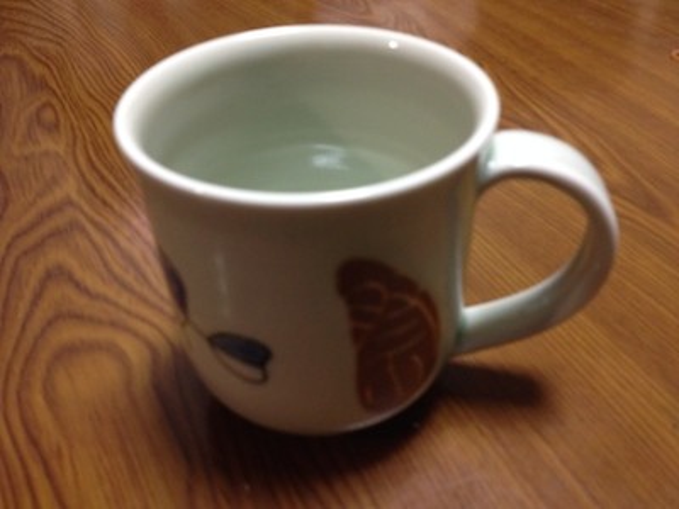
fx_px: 687
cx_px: 340
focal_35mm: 35
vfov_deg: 40.7
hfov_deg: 52.6
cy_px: 254
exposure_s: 1/20
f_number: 2.4
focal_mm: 4.28
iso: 160
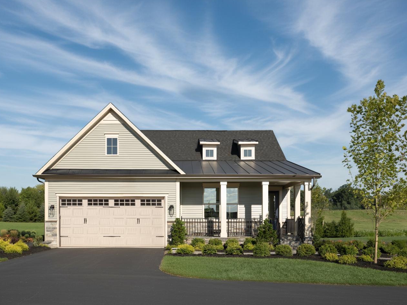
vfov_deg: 40.7
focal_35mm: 35
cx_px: 181
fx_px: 411
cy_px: 151
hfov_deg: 52.5
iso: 64
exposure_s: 1/80
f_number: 8
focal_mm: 32
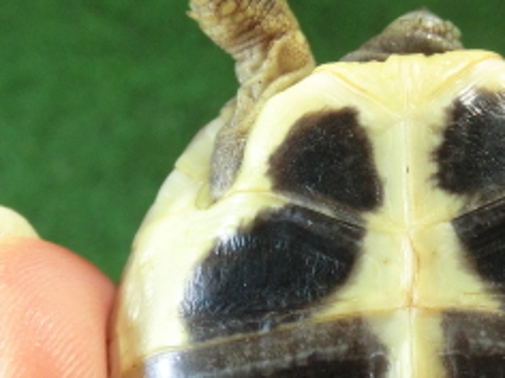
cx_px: 413
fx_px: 1109
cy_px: 361
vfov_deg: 18.9
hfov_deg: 25.2
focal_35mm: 76
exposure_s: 1/60
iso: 320
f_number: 3
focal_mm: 5
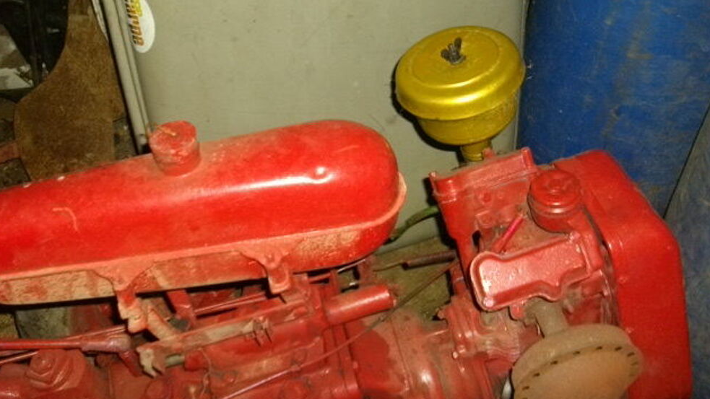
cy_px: 161
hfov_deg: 49.4
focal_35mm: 41
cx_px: 356
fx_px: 772
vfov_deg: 28.9
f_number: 2.8
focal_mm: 6.2
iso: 200
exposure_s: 1/50
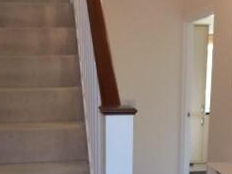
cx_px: 121
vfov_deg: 25.1
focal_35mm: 57
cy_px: 144
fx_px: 382
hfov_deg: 33.8
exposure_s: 1/30
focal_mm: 4
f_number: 3.1
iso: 200
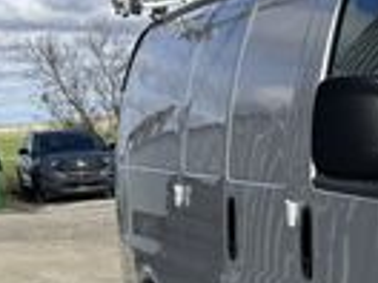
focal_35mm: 116
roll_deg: +4.1
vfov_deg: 12.5
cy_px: 317
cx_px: 716
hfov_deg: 14.5
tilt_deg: -10.5
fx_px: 1267
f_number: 1.78
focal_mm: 6.76
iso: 80
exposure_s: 1/4975
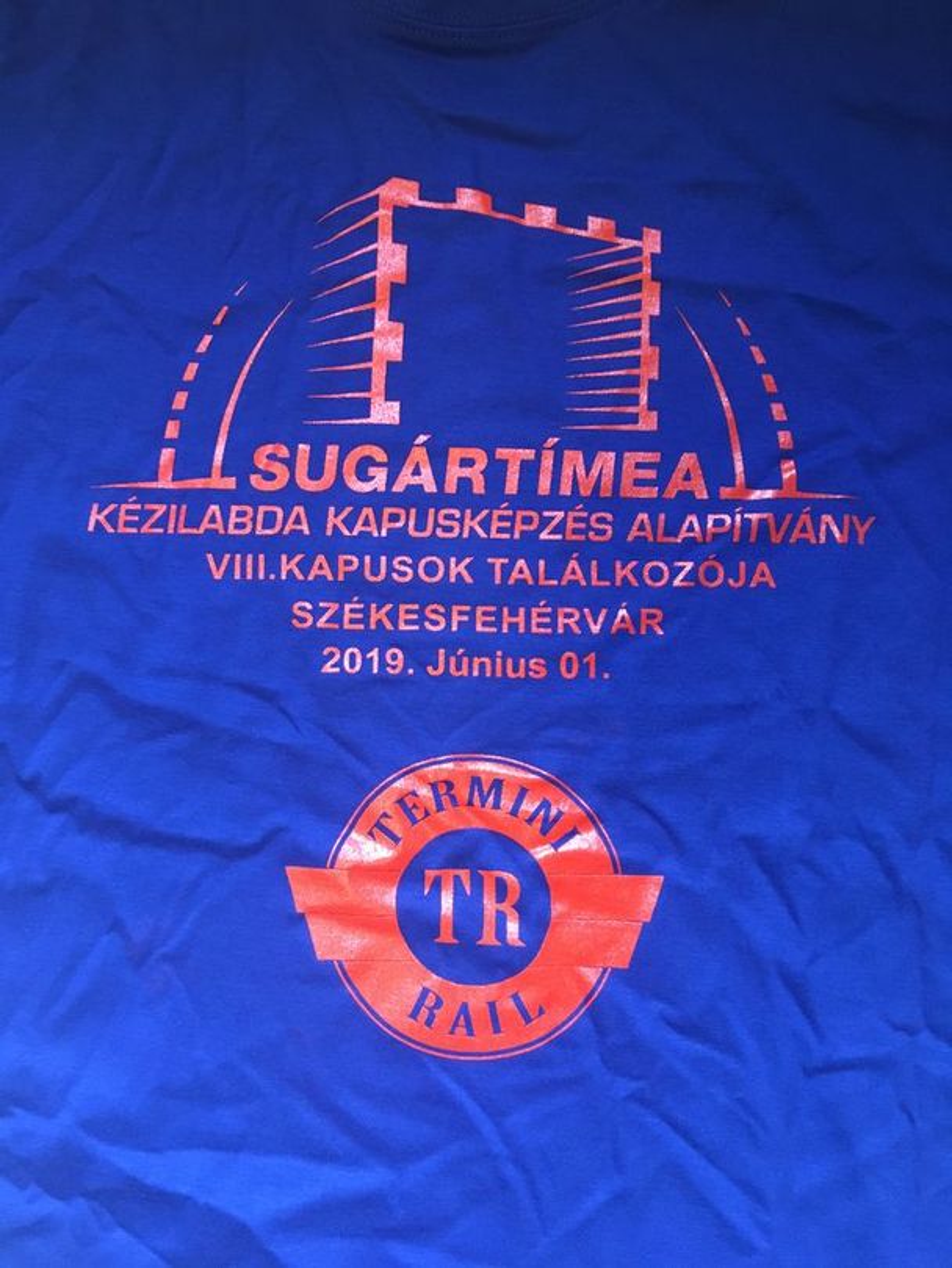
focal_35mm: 29
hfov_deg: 48.3
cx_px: 476
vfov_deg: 61.6
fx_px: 1063
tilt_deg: -85.1
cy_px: 634
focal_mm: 4.15
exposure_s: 1/17
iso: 200
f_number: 2.2
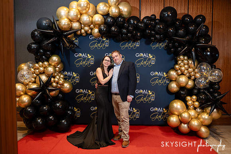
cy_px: 77
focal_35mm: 29
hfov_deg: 63.9
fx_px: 185
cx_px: 117
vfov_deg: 45.2
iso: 1000
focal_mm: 28
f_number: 2.8
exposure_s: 1/160
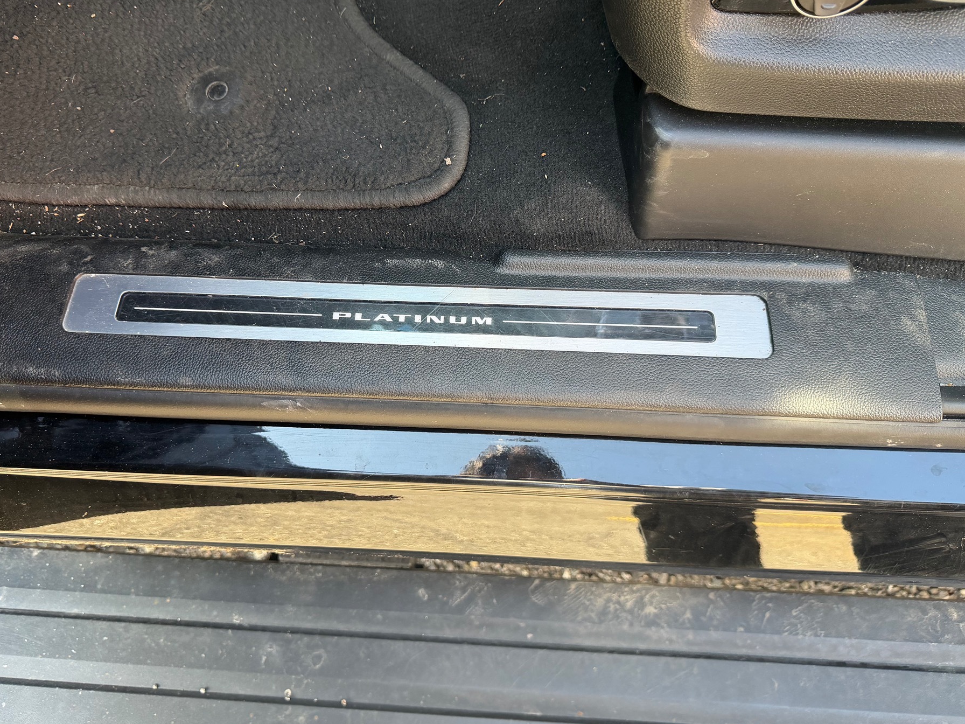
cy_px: 329
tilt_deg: -62.5
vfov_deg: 51.3
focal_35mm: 27
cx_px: 453
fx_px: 753
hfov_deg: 65.3
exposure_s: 1/228
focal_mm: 6.76
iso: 200
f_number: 1.78
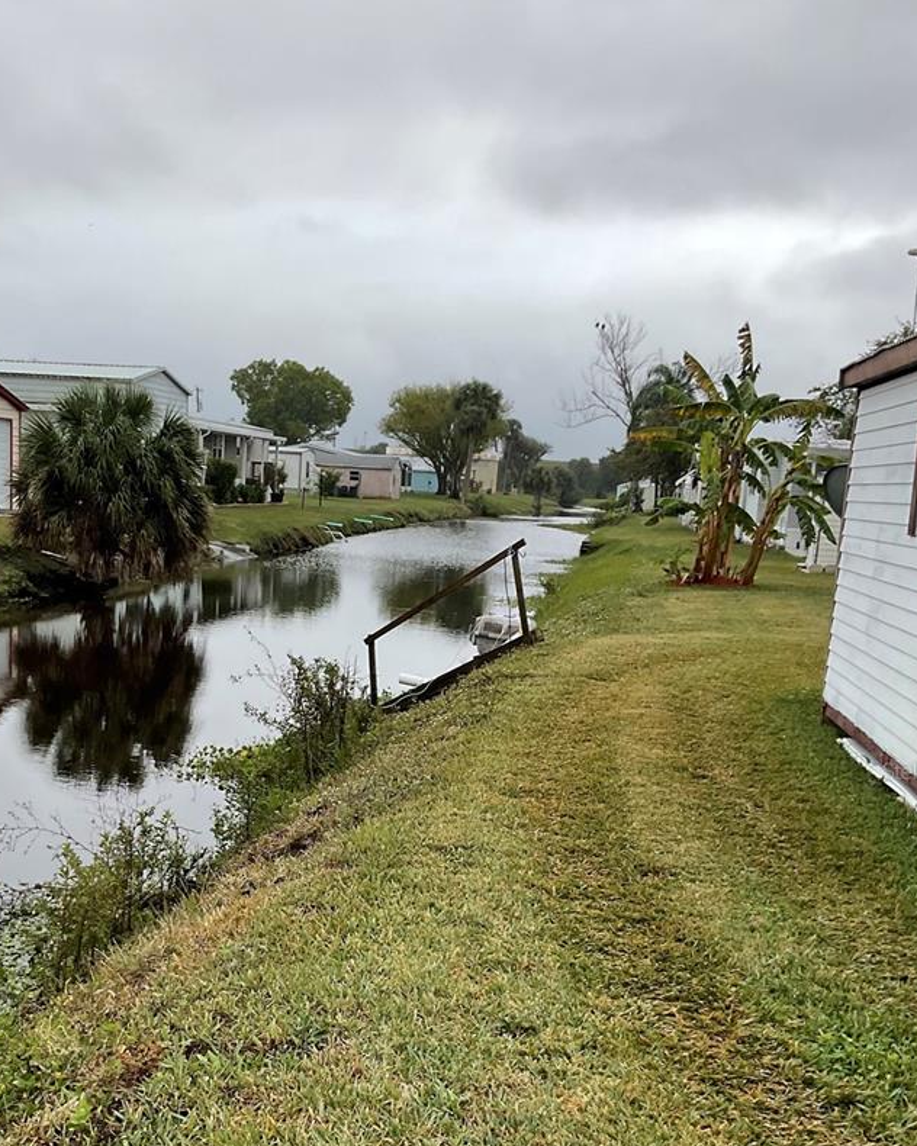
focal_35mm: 43
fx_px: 1459
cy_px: 770
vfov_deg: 42.3
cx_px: 332
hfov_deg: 34.7
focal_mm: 3
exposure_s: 1/666
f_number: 1.8
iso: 16
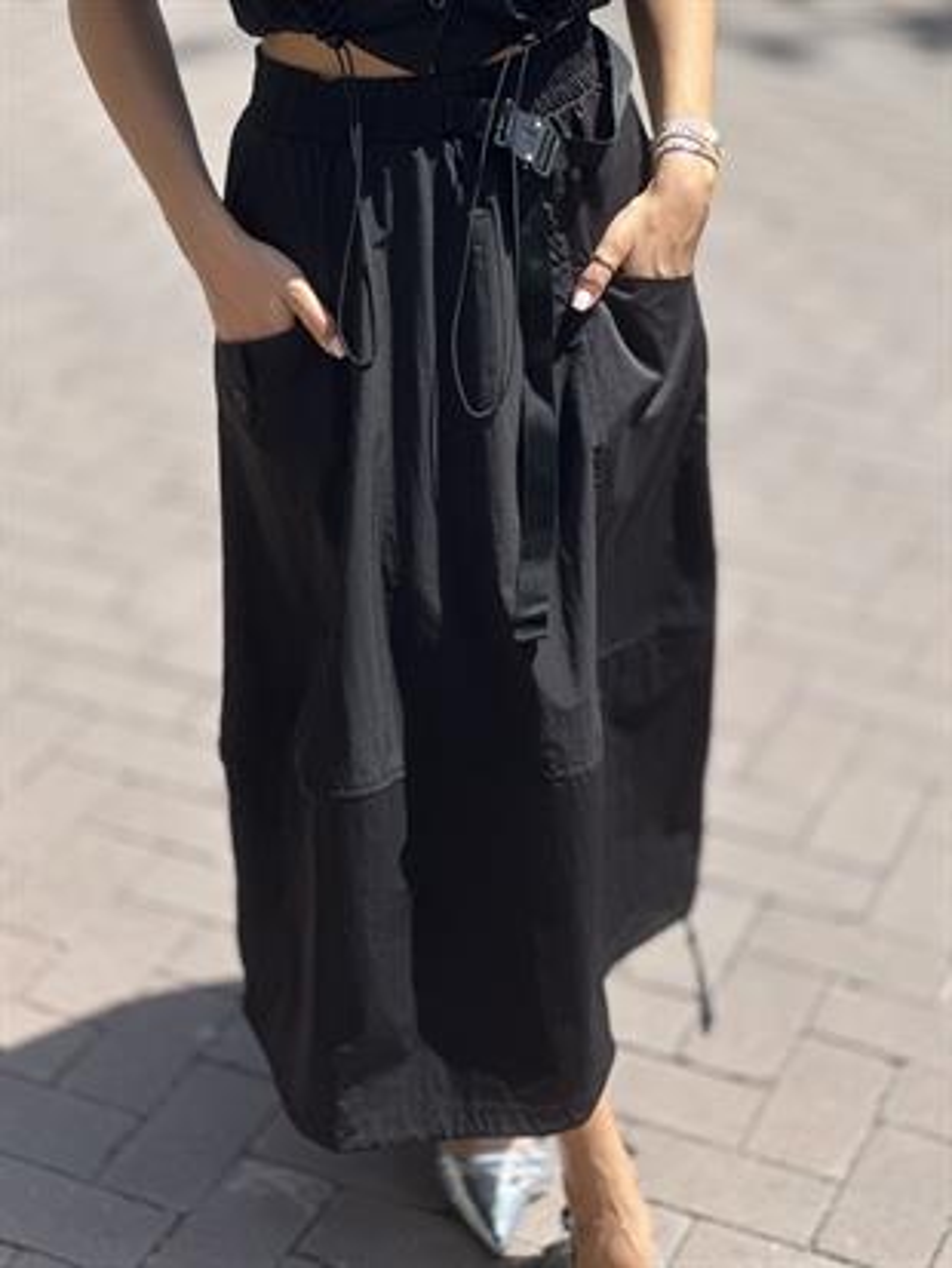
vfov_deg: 25.3
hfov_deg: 19.1
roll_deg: +1.4
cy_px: 634
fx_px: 2822
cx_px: 476
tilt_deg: -27.3
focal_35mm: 77
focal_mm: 9
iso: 32
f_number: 2.8
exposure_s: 1/513
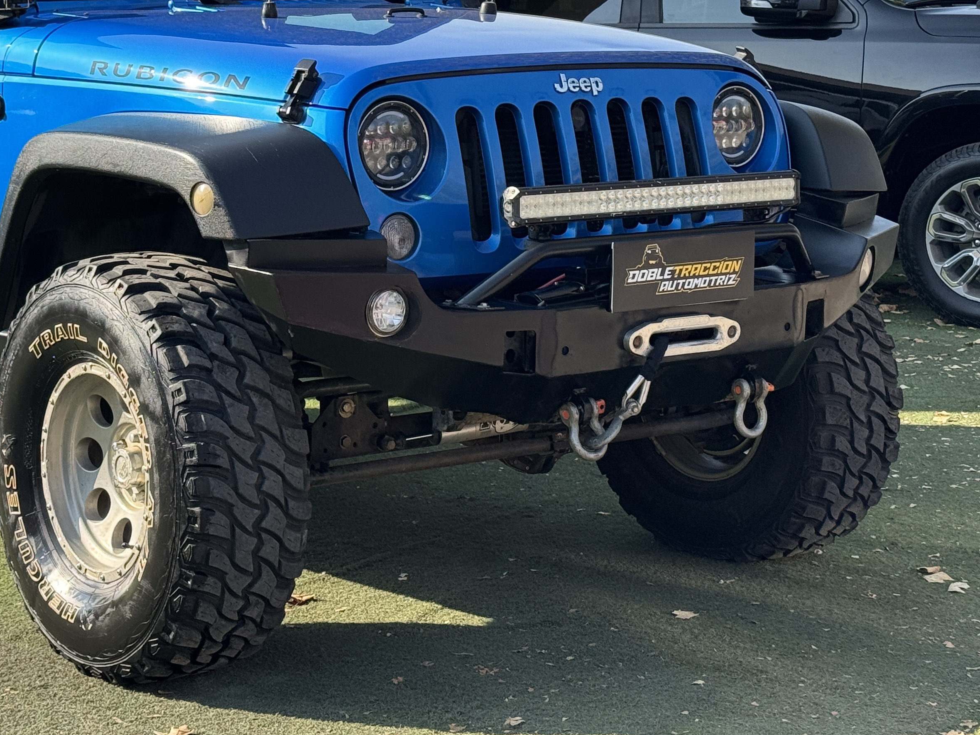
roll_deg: +0.4
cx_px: 303
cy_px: 135
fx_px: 2321
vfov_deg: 17.8
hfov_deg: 23.7
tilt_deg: -0.6
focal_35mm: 82
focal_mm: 6.76
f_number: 1.78
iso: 64
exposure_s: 1/1597
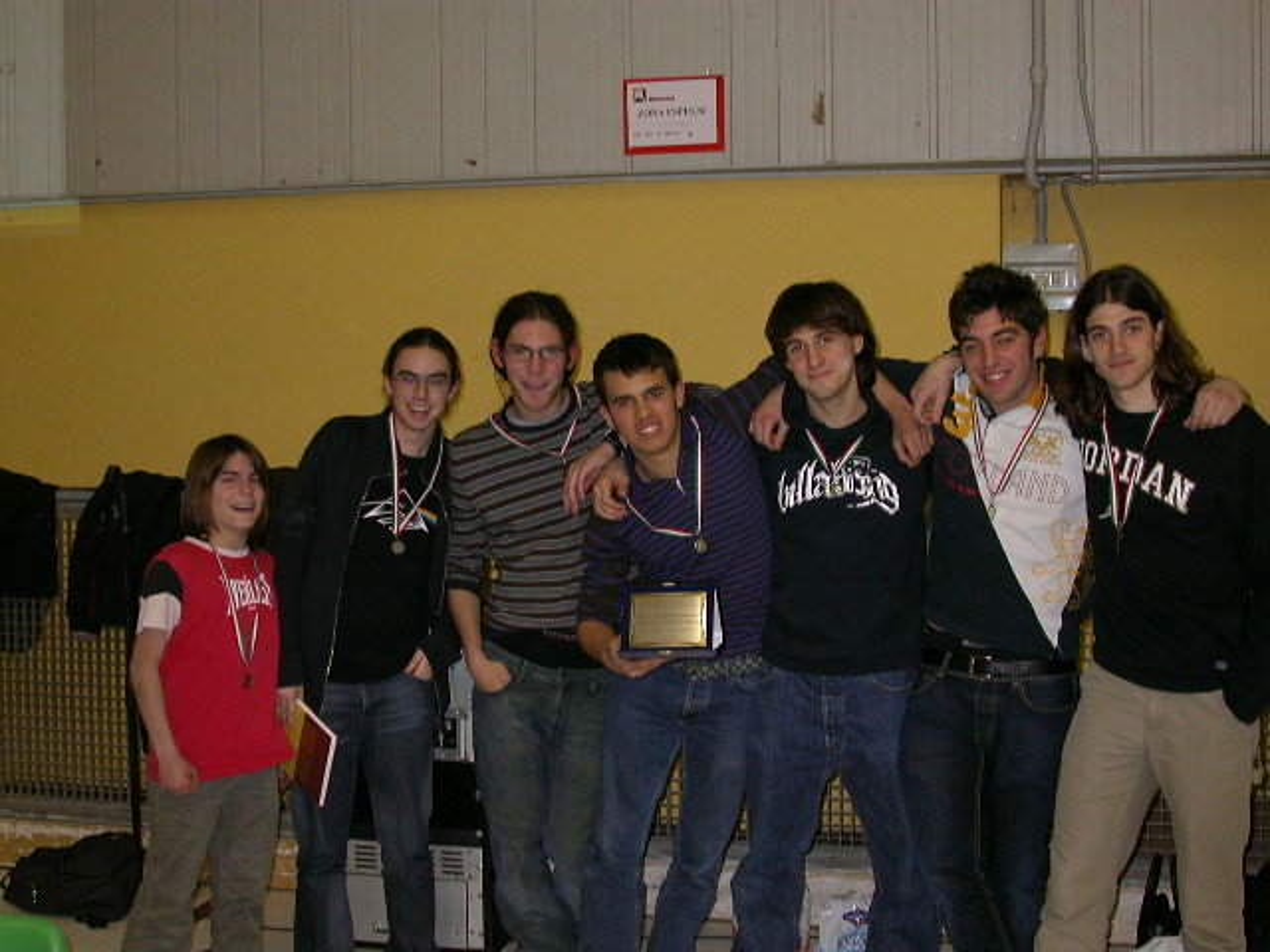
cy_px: 476
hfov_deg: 38.9
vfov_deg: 29.7
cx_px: 635
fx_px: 1798
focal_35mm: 49
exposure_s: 1/60
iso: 200
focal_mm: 10.2
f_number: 2.8
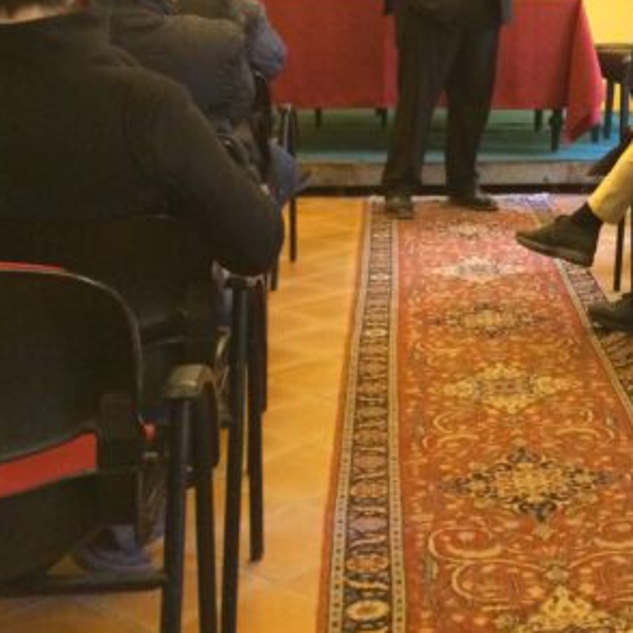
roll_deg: -1.5
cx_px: 680
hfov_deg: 24.2
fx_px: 1386
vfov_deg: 24.6
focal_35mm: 67
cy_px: 15
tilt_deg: -1.8
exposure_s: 1/17
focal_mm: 4.15
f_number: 2.2
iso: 320
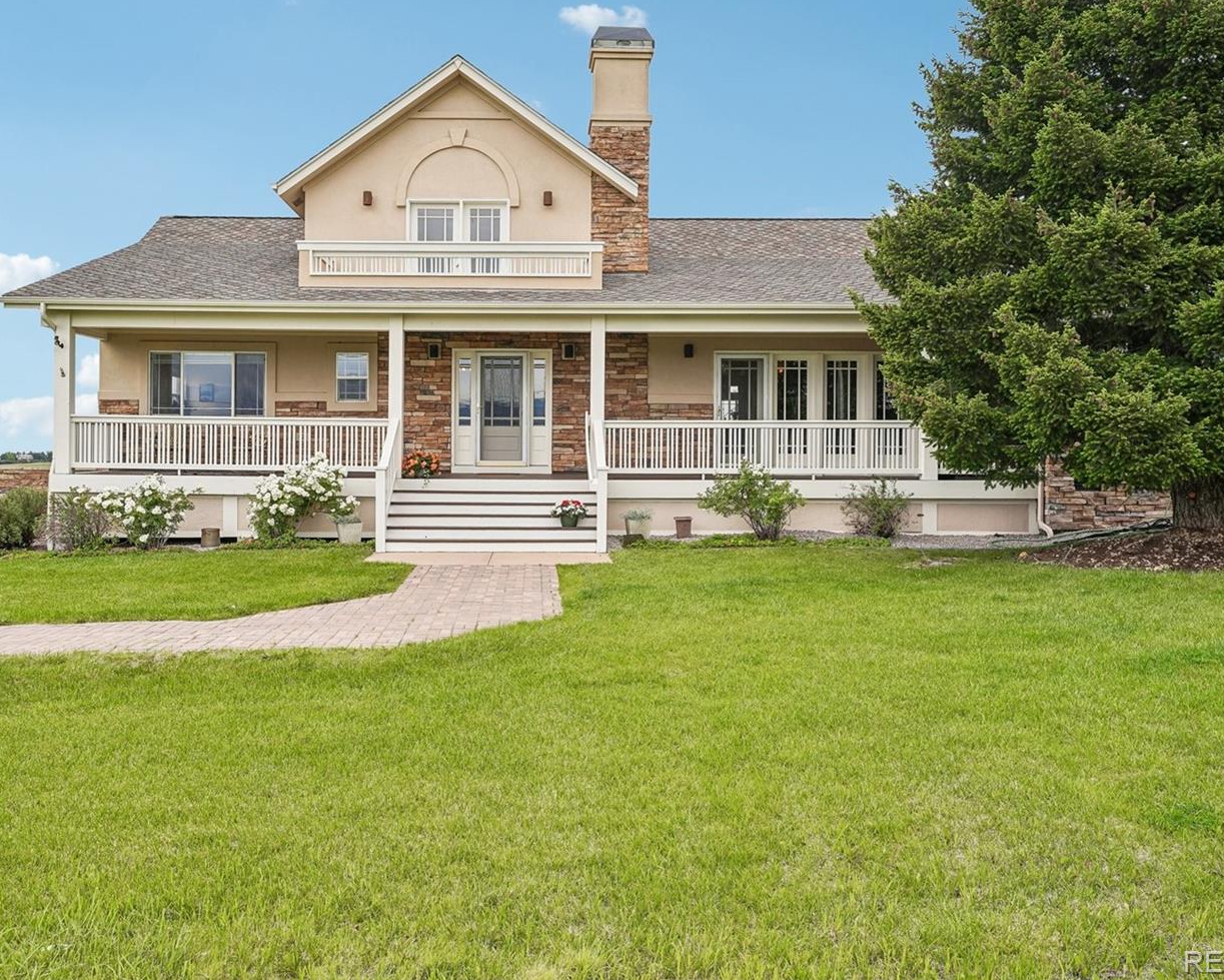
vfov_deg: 51.7
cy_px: 449
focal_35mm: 28
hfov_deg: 62.3
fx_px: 1009
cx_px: 545
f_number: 8
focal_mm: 22.7
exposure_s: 1/200
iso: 100
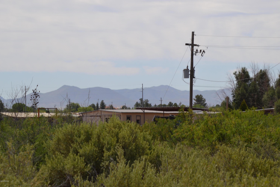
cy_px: 94
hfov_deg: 13.7
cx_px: 140
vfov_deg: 9.1
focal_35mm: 150
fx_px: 1167
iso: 100
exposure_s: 1/200
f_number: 10
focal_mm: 100
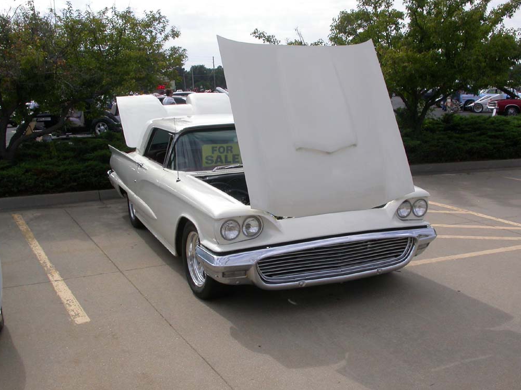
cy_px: 199
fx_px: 587
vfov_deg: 36.8
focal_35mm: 39
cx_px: 262
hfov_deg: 47.9
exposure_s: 1/386
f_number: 7.5
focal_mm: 7.85
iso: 100
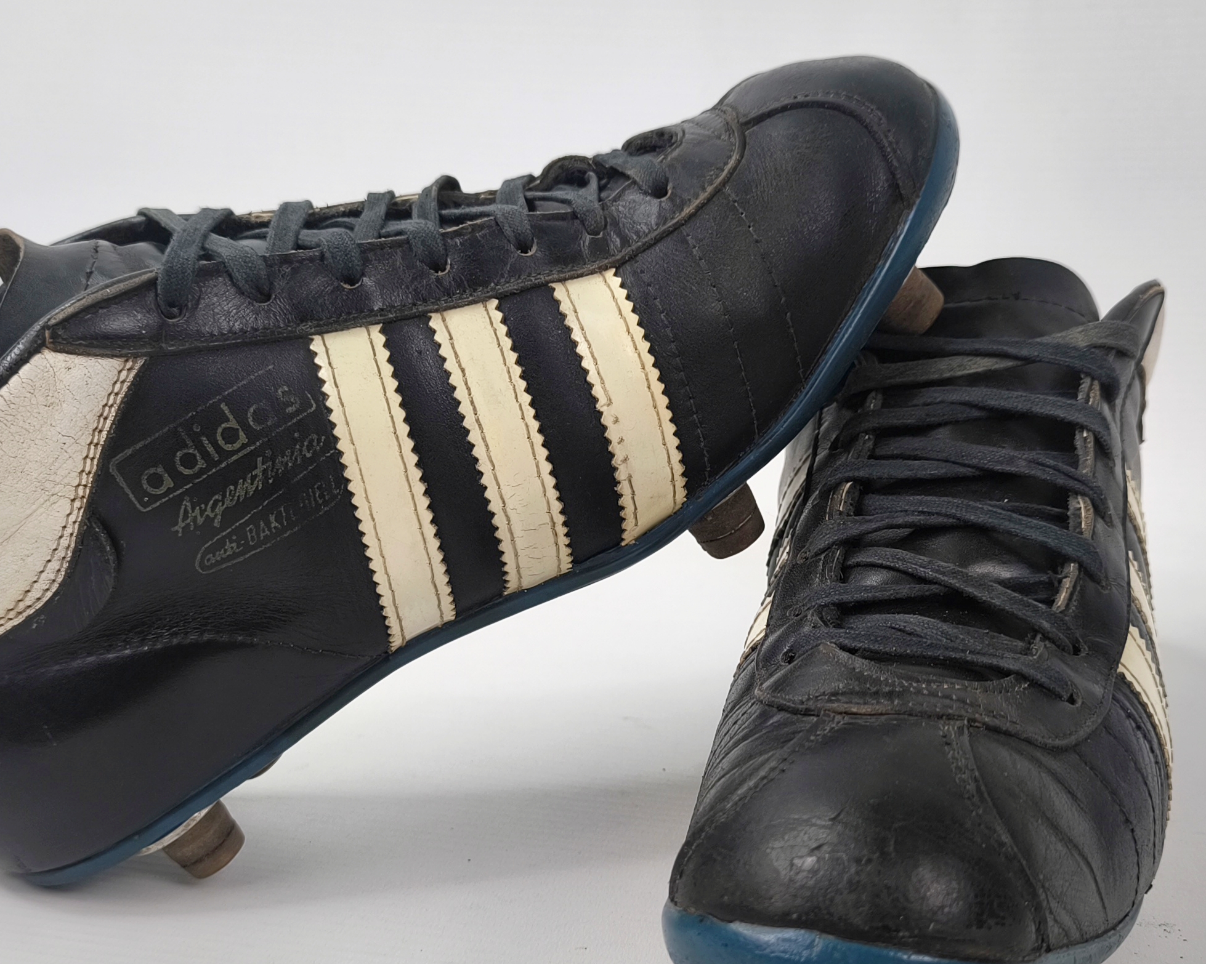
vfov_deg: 43.2
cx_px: 568
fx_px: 1213
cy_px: 549
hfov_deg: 52.8
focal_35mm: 34
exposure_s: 1/100
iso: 50
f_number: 1.9
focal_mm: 6.92
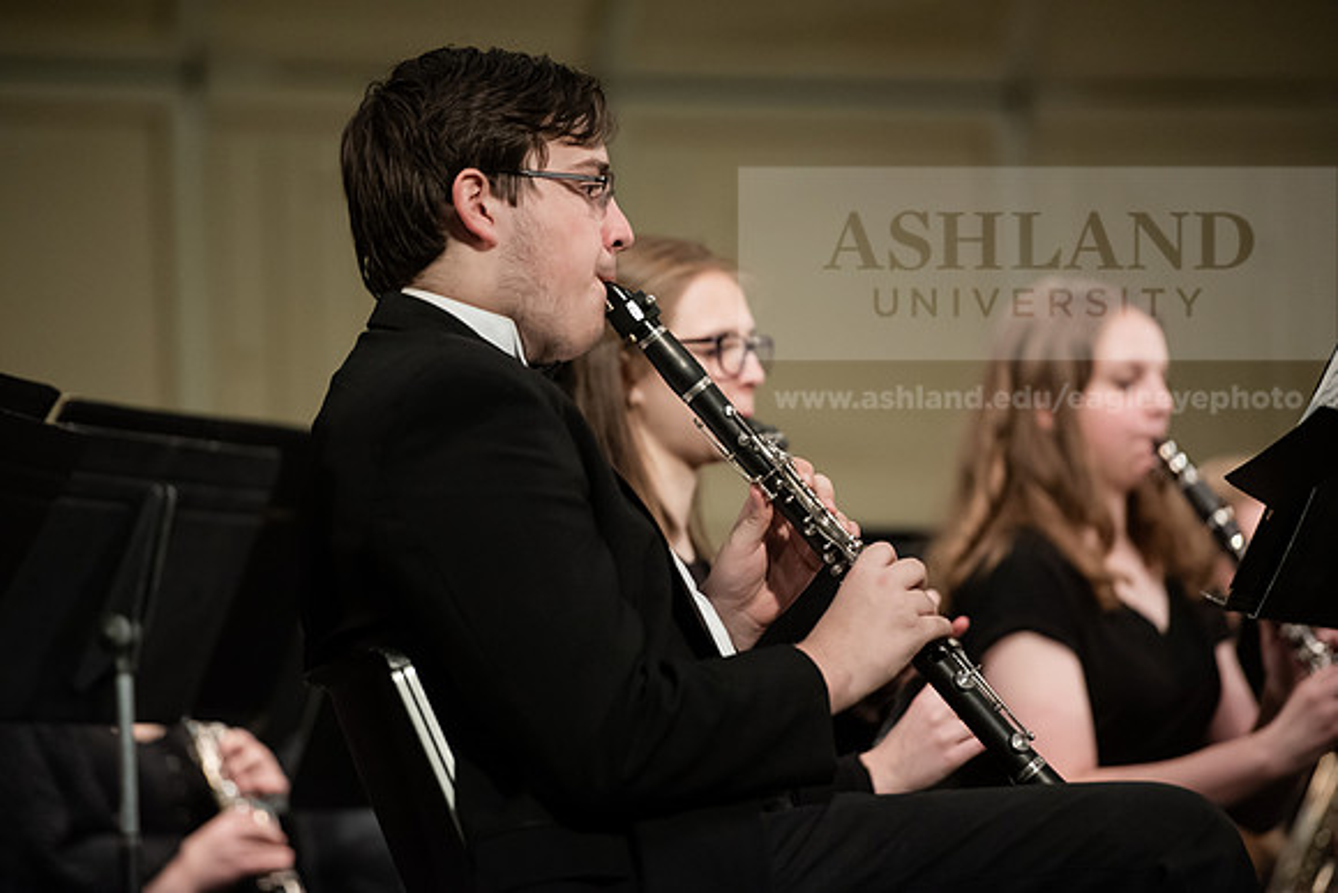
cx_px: 669
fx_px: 7435
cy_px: 446
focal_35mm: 200
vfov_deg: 6.9
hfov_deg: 10.3
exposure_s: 1/200
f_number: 3.2
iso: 4000
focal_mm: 200
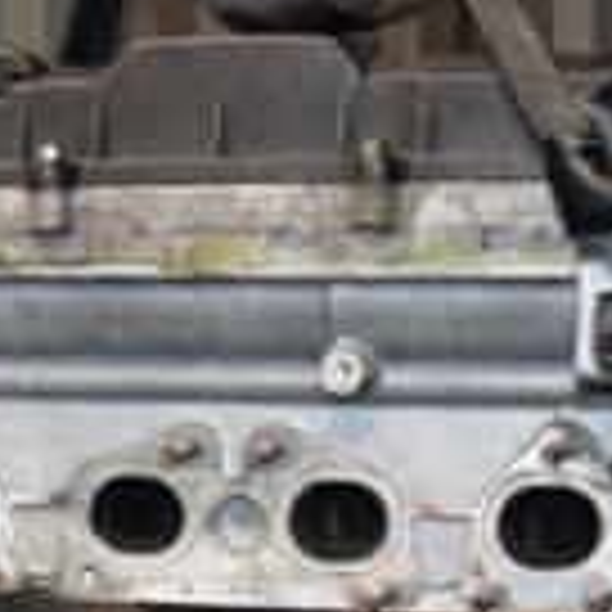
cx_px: 140
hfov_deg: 14.0
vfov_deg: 13.6
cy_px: 752
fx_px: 2480
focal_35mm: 124
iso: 800
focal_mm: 22
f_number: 5
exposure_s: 1/60
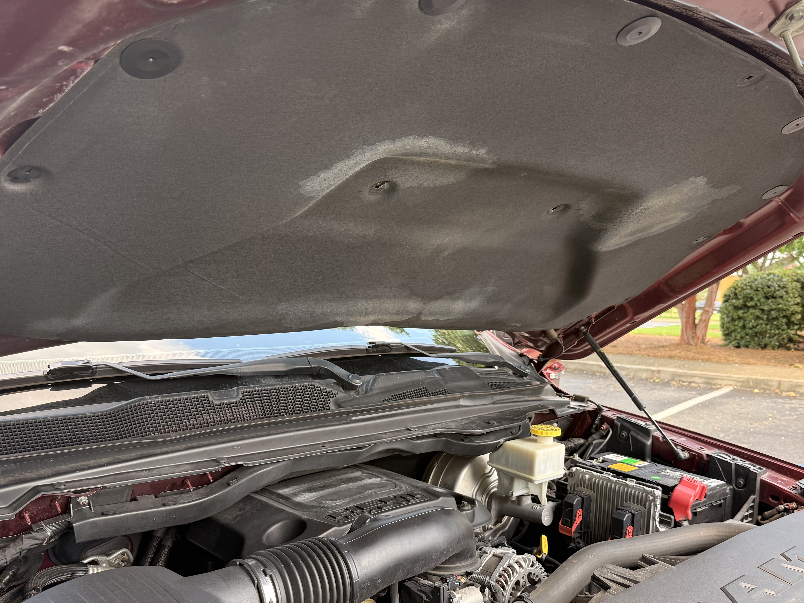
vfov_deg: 43.9
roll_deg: -2.1
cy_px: 367
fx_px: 743
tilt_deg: -7.0
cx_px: 431
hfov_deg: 56.8
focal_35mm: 32
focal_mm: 6.76
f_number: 1.78
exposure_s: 1/158
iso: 80
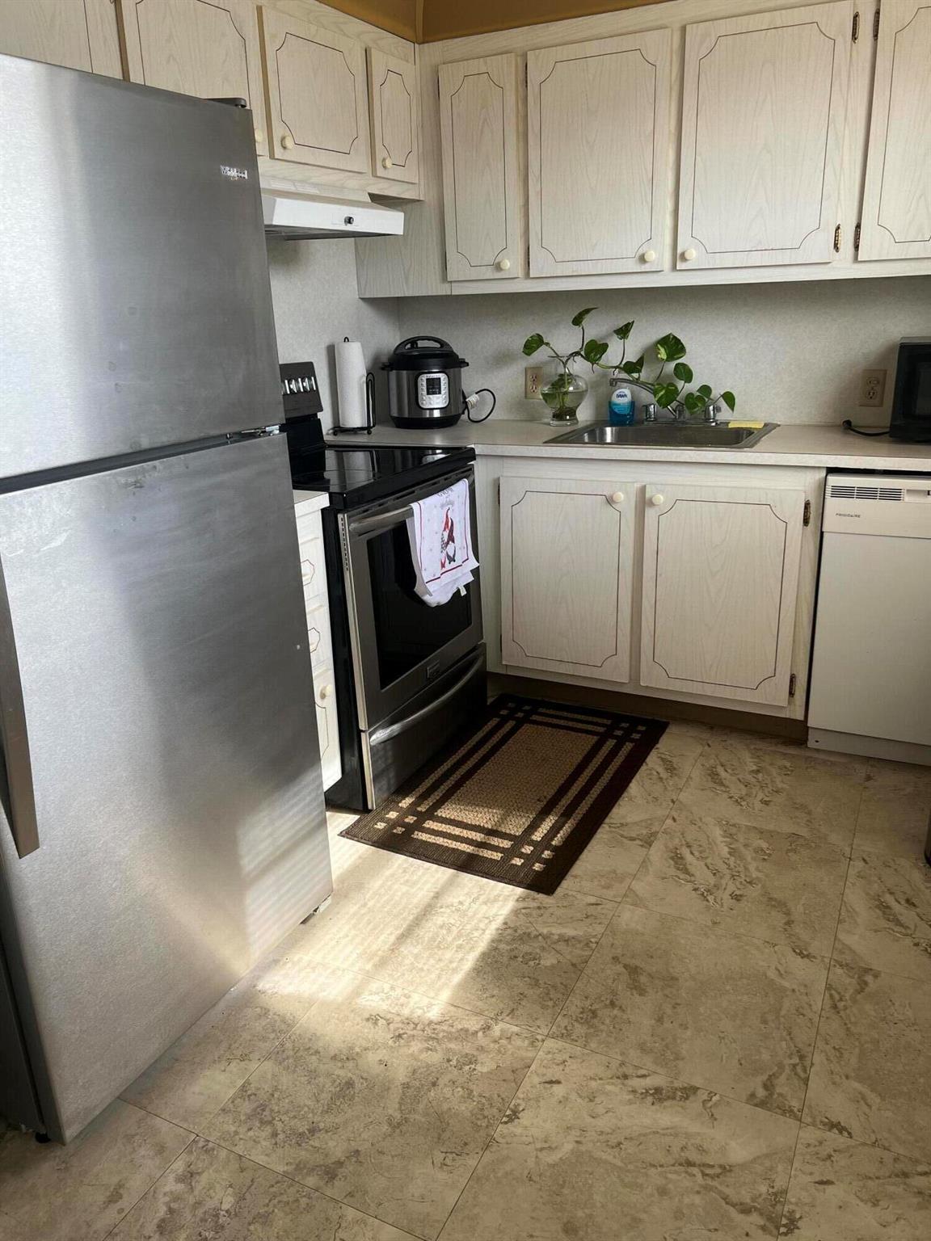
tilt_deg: -17.9
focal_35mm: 26
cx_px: 466
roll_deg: +2.9
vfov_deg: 67.3
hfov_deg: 53.1
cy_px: 620
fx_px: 932
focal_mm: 5.7
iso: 40
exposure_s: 1/153
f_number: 1.5
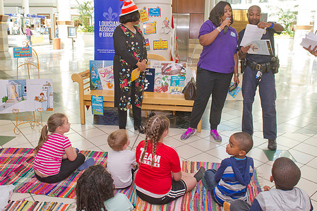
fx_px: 273
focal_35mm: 31
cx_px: 167
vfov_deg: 42.1
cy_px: 84
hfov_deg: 60.3
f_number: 6.3
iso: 1250
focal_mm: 24
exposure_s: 1/160
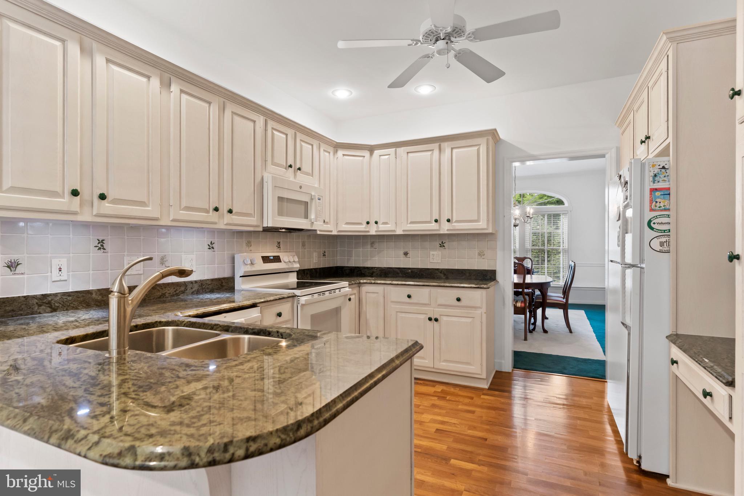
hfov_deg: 90.0
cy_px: 248
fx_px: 372
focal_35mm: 18
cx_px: 372
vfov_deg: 67.4
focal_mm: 18
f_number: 7.1
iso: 800
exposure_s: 1/8
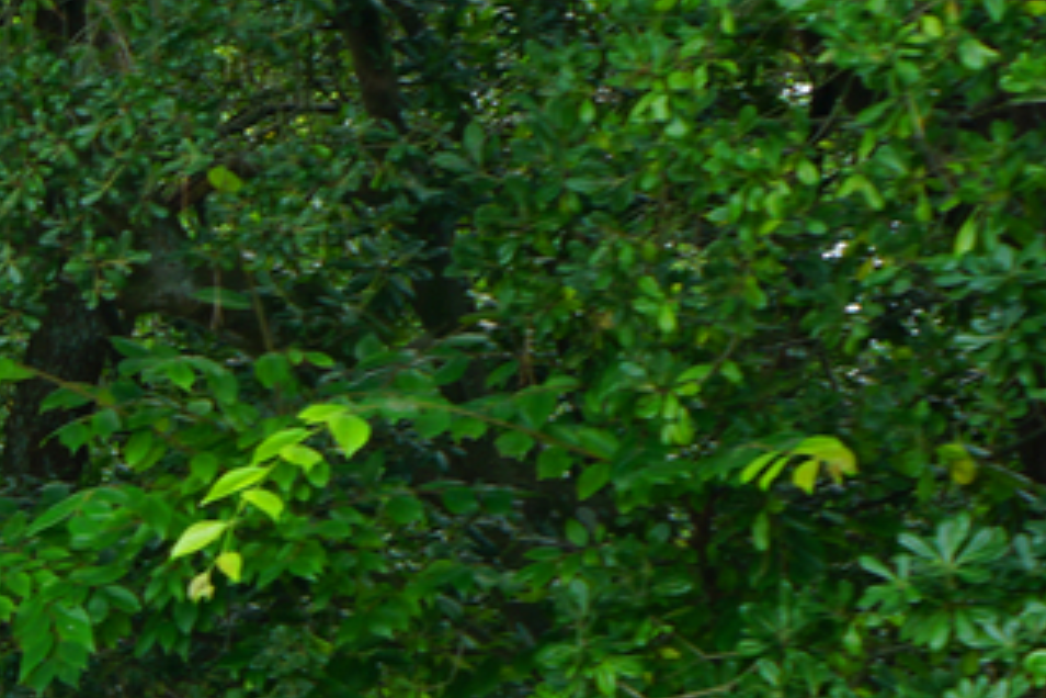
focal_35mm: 176
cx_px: -1533
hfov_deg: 10.1
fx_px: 5113
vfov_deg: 7.7
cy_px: 774
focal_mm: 28
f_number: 5
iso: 200
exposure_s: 1/100
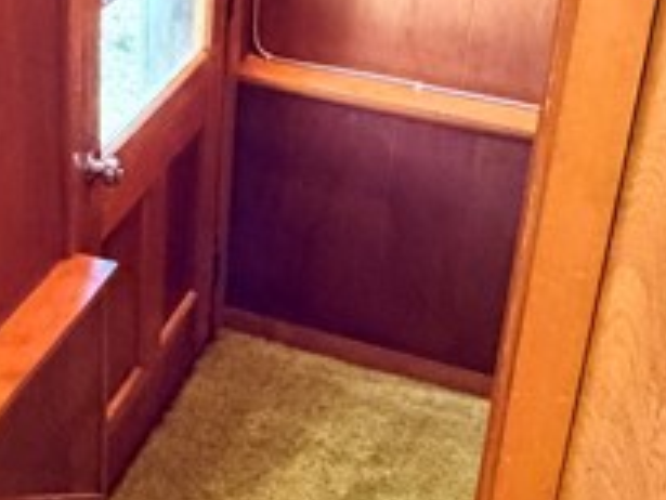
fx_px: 1348
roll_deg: -2.0
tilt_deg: -25.9
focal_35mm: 70
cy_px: 104
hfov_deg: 27.5
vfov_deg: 20.8
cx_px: 198
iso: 1250
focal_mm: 2.22
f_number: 2.2
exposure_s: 1/60
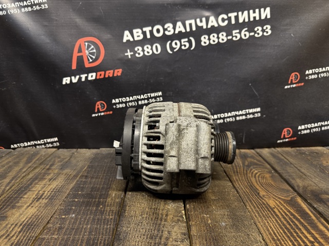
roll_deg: -0.3
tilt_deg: -13.5
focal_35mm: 24
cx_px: 164
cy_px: 123
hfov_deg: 71.6
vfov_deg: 56.8
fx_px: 228
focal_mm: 6.76
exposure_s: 1/50
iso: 200
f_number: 1.78
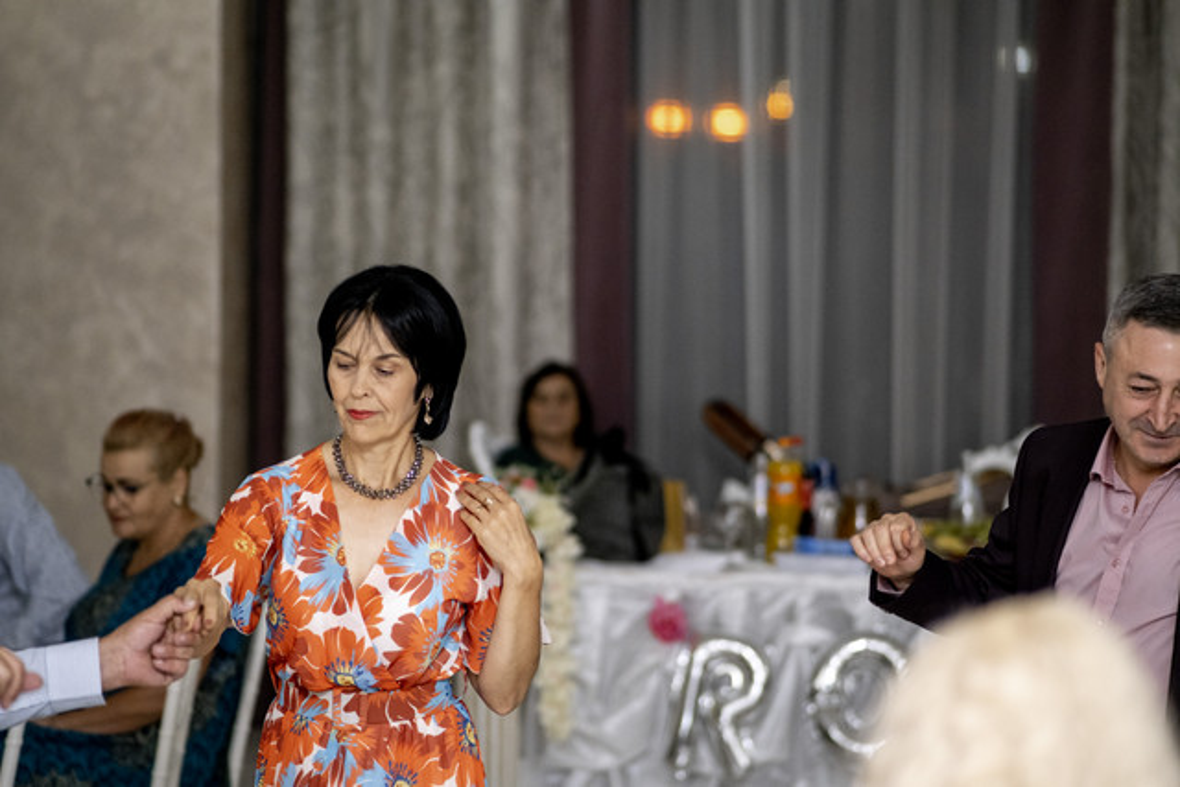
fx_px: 4196
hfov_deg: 16.0
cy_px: 394
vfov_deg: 10.7
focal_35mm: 128
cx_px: 590
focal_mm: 85
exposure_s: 1/200
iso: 1250
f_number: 1.8
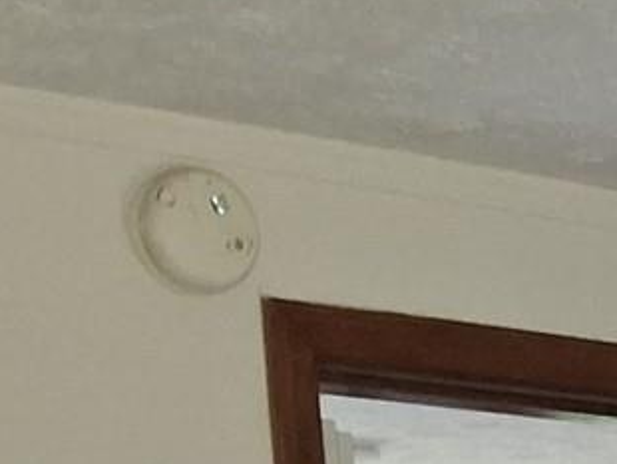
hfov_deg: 10.6
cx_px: 1383
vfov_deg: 7.9
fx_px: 2943
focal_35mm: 165
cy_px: 1348
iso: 25
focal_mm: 4.69
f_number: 1.8
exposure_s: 1/30
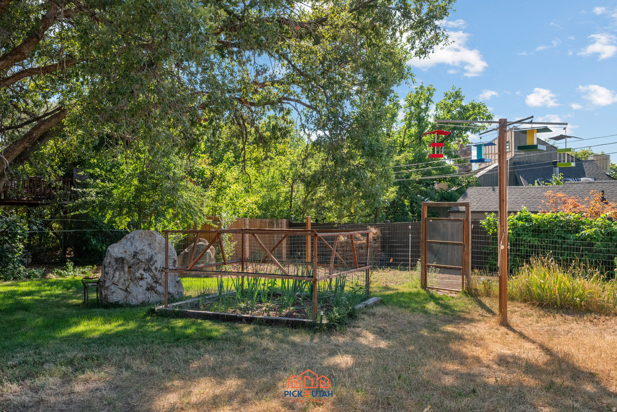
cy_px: 206
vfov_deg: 43.6
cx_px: 308
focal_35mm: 30
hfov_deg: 61.9
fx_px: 514
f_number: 8
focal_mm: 30
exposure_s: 1/640
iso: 1600
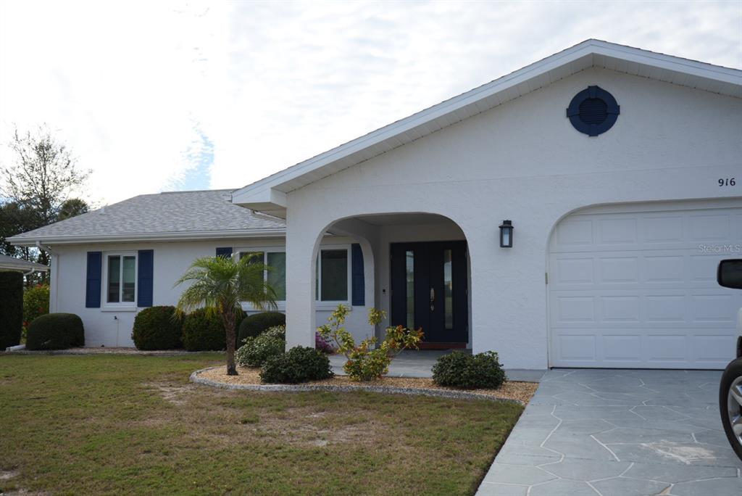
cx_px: 371
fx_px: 763
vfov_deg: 36.0
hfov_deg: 51.9
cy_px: 248
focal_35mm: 37
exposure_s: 1/500
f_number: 4.5
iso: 100
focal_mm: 37
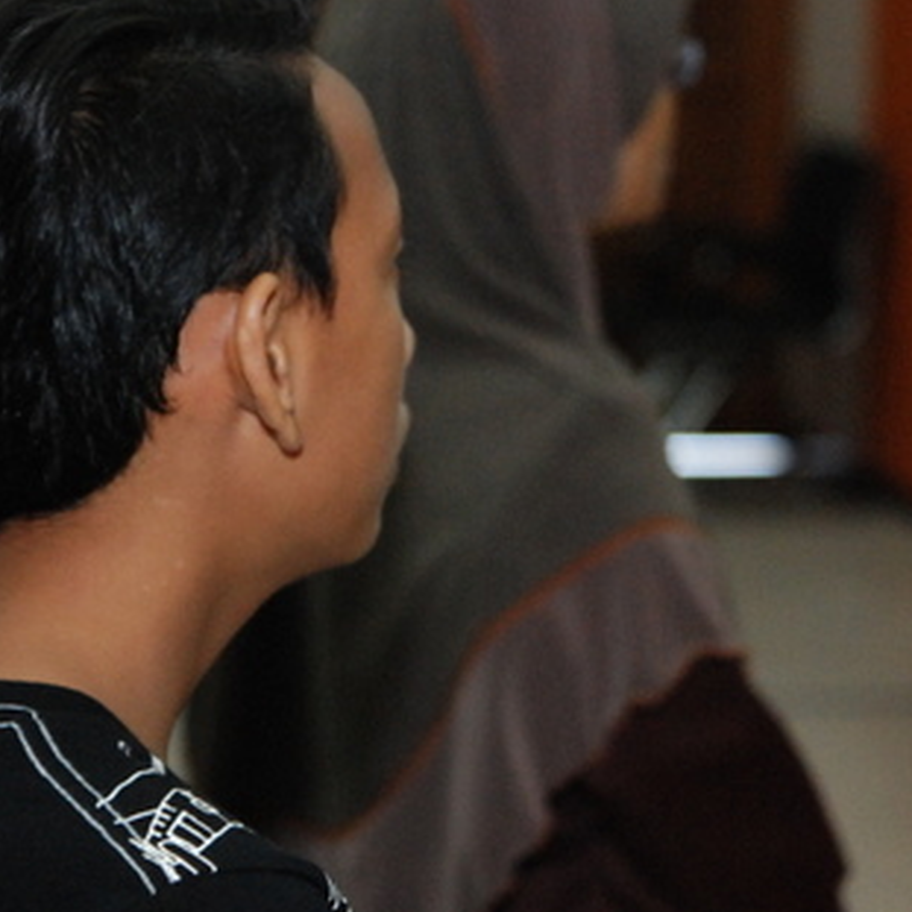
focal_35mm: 164
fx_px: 4888
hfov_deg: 10.7
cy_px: 381
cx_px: 355
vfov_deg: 10.7
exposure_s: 1/125
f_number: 3.2
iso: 1250
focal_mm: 50
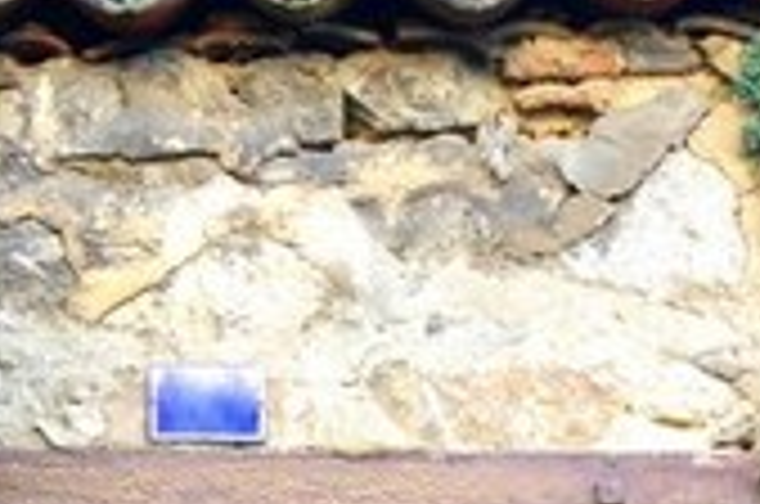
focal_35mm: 142
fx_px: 2992
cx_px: 256
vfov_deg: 9.0
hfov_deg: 14.5
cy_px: 1048
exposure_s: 1/50
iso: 400
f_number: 5.6
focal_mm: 20
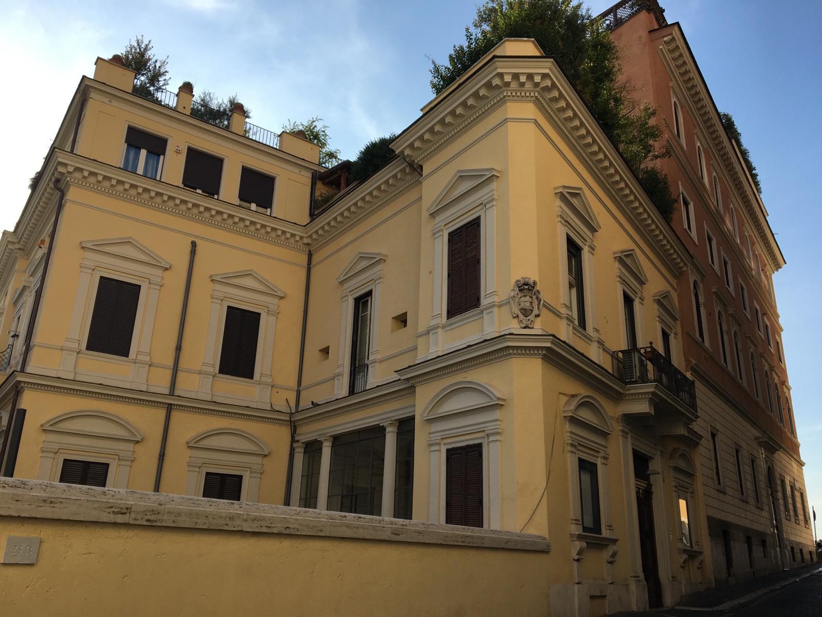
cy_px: 308
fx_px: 689
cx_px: 411
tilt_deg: +20.3
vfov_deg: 48.2
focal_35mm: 29
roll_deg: -1.4
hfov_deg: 61.7
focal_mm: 4.15
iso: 25
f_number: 2.2
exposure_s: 1/974
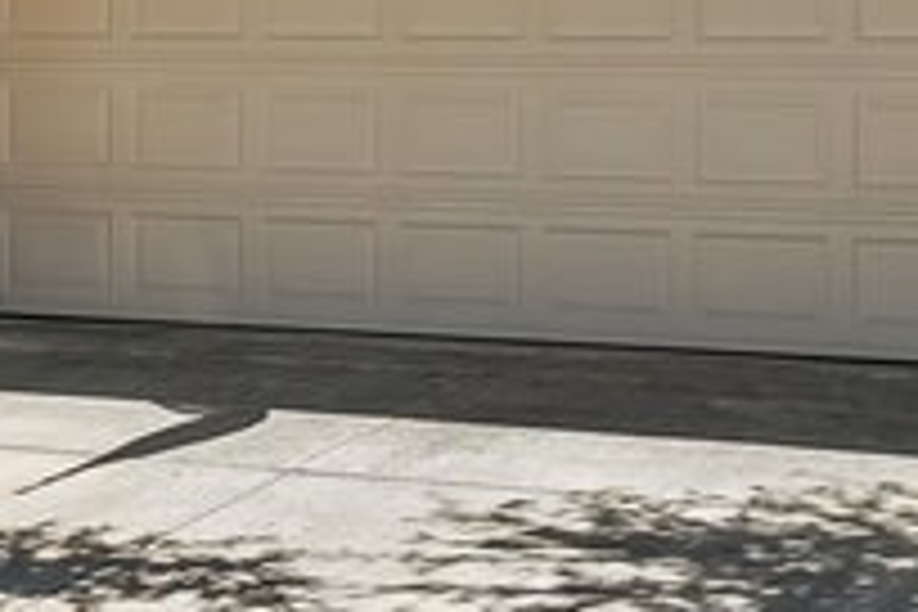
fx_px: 2805
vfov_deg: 12.3
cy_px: 7
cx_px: 238
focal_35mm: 110
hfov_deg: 18.5
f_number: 8
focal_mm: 35
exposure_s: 1/100
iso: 200
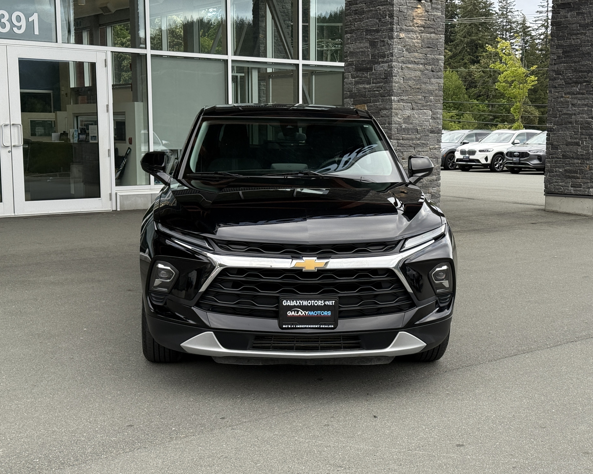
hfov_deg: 36.7
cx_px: 301
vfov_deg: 29.7
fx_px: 895
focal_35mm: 51
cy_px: 240
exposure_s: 1/975
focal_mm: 6.76
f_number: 1.78
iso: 80
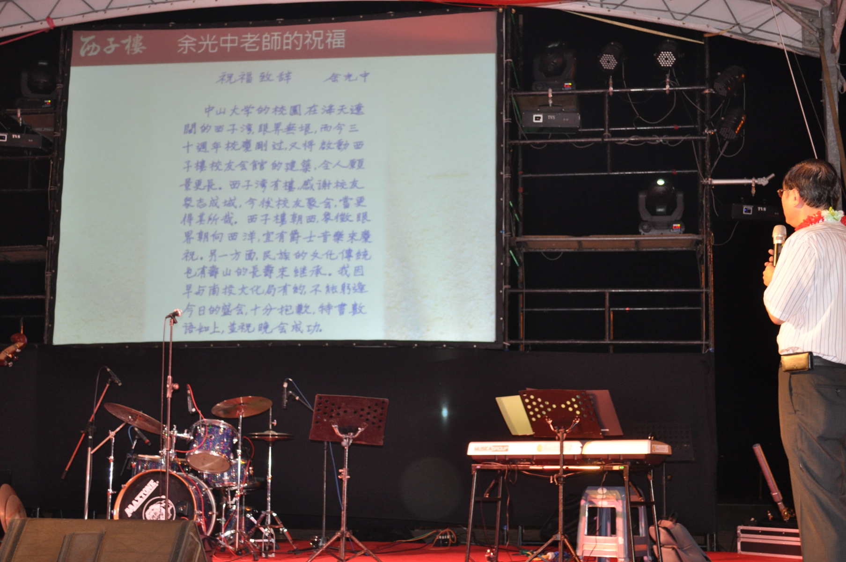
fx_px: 1232
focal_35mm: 52
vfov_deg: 25.7
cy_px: 281
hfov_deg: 37.9
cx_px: 423
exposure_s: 1/30
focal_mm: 35
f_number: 5
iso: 800
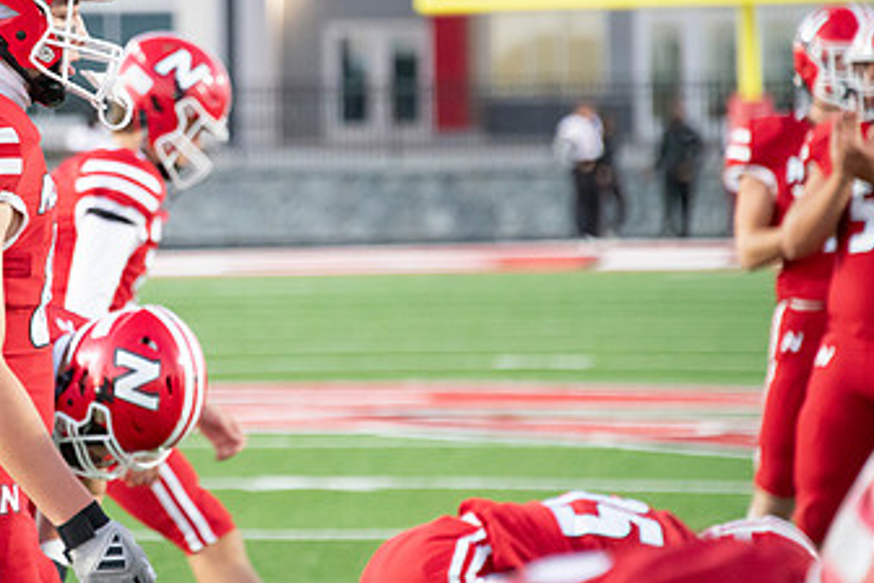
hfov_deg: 5.7
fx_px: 8812
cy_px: 178
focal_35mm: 363
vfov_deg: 3.8
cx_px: 143
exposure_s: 1/400
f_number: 5.6
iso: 8000
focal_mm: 210
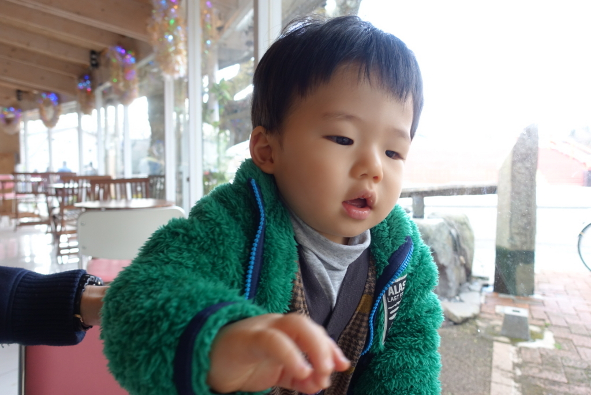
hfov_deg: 73.7
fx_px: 394
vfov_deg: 53.2
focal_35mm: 24
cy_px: 198
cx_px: 296
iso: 500
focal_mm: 8.8
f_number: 2.8
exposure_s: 1/160
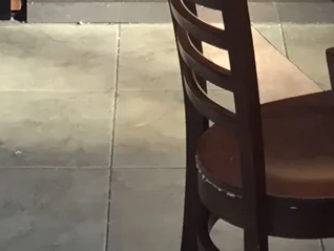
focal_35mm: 175
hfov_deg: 11.3
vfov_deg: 7.5
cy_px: -493
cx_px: 208
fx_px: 1690
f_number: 2.2
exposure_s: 1/40
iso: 40
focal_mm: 4.15
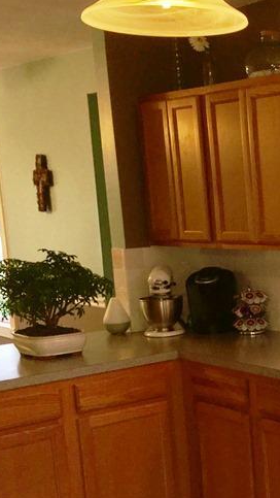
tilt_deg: -10.7
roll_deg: +0.8
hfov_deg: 16.5
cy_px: 361
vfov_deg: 31.0
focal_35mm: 67
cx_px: 414
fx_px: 884
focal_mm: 4.15
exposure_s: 1/33
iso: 25
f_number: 2.2
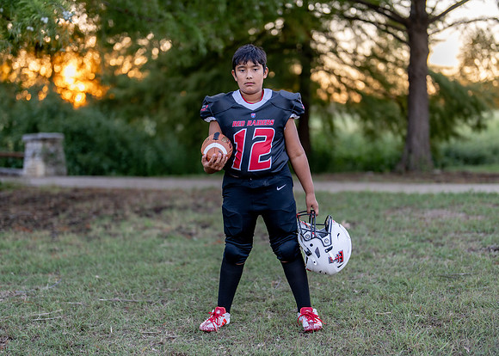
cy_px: 199
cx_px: 252
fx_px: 870
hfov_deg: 32.0
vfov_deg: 23.1
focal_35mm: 61
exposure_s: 1/320
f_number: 1.2
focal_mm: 50
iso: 100
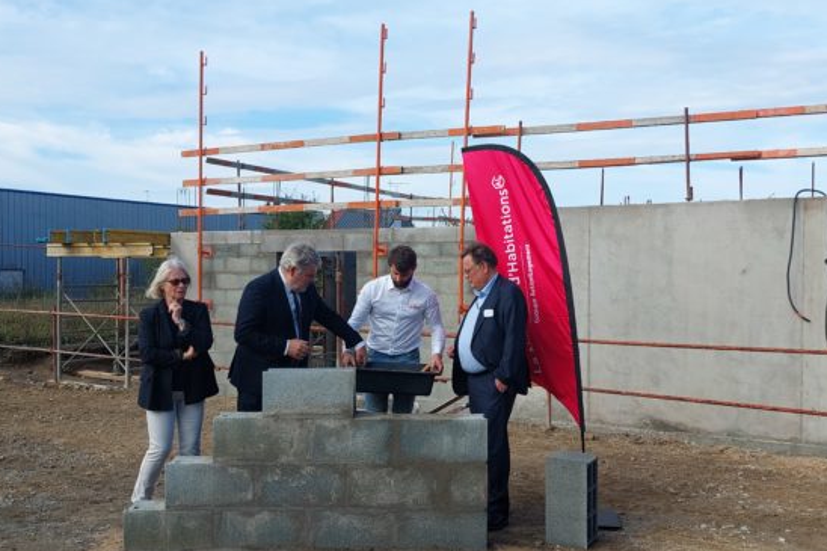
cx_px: 410
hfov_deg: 65.5
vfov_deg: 46.3
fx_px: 643
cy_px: 294
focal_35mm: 28
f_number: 1.8
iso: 40
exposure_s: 1/962
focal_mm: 5.23
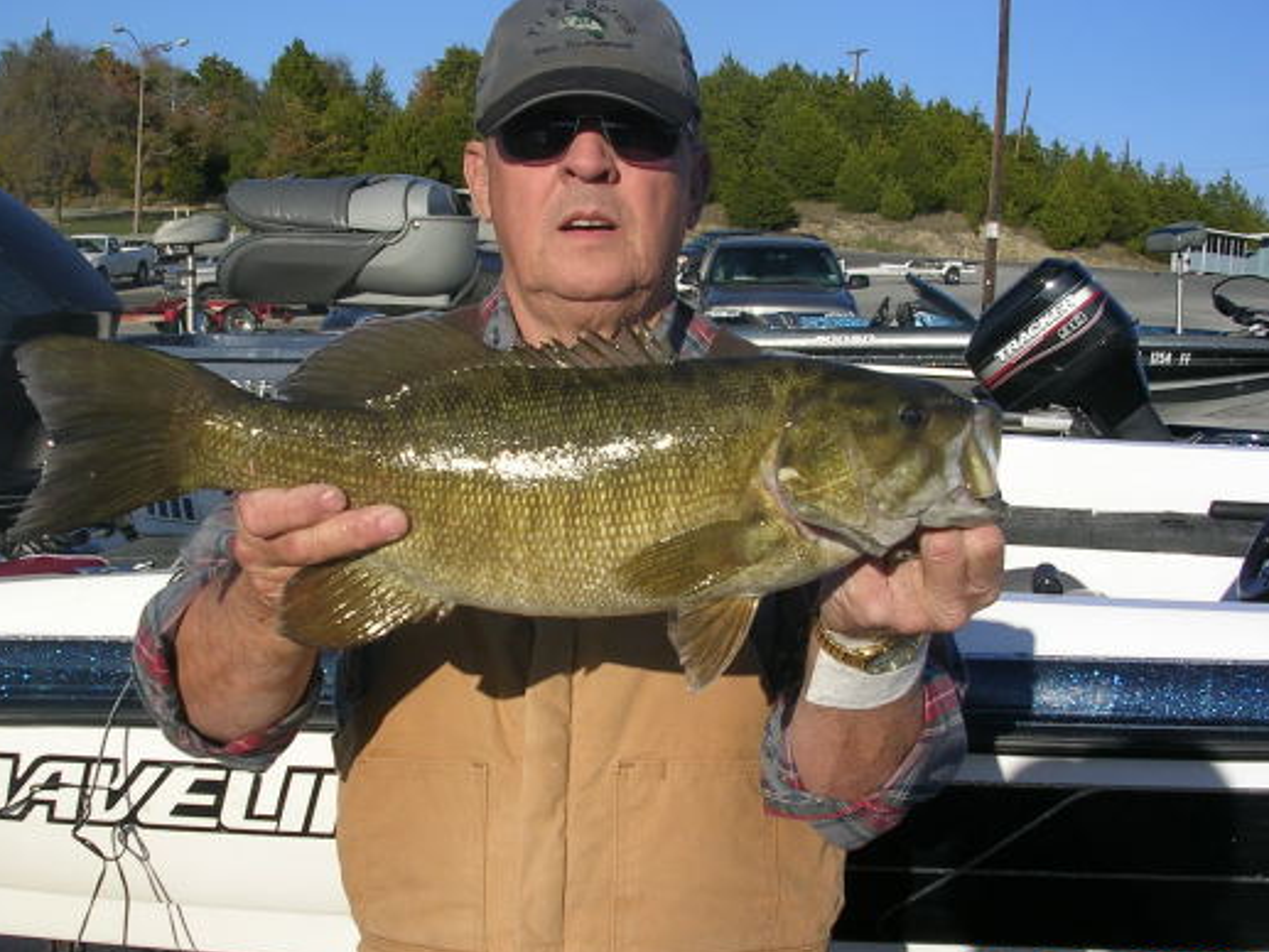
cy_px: 508
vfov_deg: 30.9
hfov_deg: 40.4
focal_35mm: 47
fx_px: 1723
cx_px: 562
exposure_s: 1/433
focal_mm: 5.8
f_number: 5.6
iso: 50
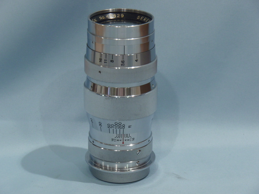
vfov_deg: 13.7
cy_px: 97
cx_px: 130
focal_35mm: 108
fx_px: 808
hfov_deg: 18.2
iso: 160
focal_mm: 18.8
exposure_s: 1/60
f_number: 5
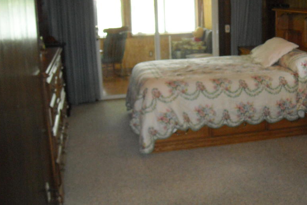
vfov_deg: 27.9
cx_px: 197
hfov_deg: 40.7
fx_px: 409
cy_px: 72
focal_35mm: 48
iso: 400
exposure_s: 1/60
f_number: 2.8
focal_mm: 5.7
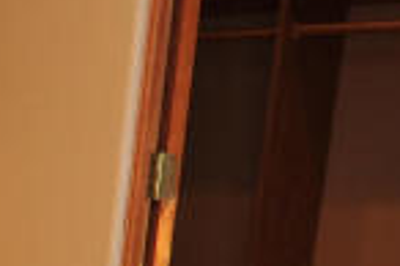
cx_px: -545
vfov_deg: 8.9
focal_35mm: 142
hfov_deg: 11.9
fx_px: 1576
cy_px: 592
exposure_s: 1/40
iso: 320
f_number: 8
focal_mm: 18
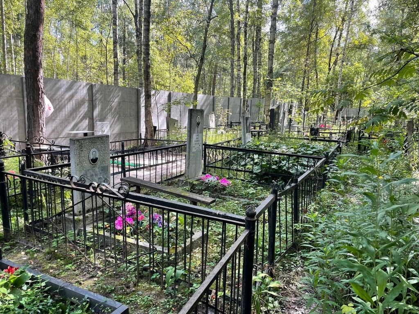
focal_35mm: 26
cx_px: 210
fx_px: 315
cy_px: 157
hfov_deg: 67.3
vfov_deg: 53.1
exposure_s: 1/157
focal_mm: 4.2
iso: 32
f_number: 1.6
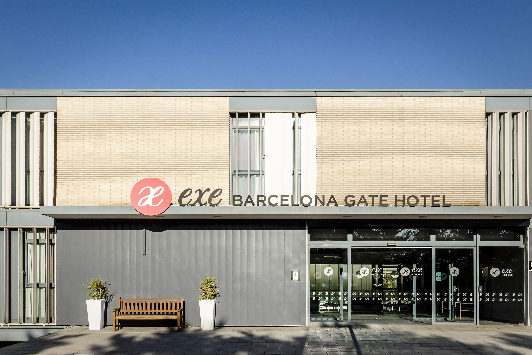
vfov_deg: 36.9
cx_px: 266
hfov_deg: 53.1
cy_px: 178
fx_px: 532
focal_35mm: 36
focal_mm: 24
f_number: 8
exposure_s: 1/2000
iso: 100
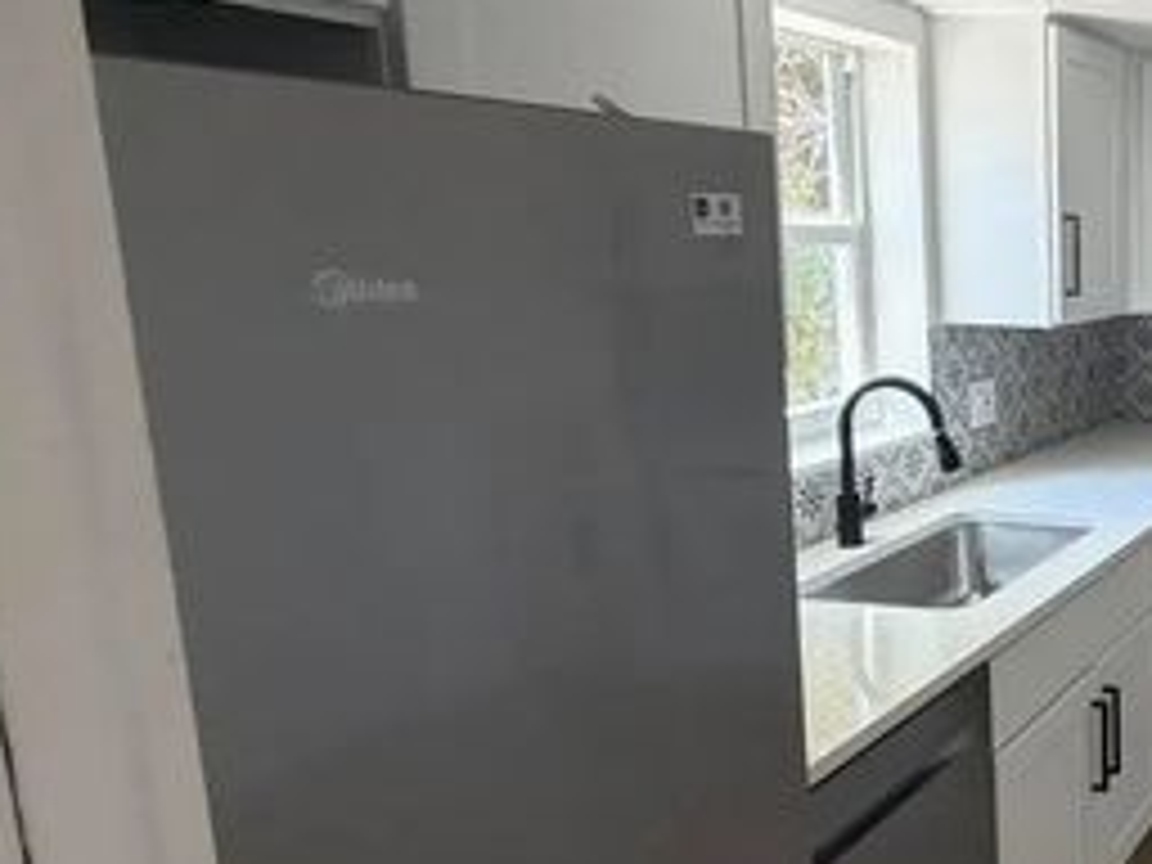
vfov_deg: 40.7
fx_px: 1165
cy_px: 423
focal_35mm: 35
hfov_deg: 37.5
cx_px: 1426
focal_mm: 2.22
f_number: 2.2
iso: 125
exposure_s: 1/121
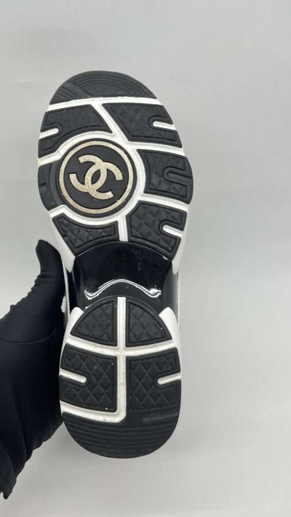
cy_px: 275
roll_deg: +1.4
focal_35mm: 32
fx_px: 439
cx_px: 120
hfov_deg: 36.6
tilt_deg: -39.8
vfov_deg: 61.0
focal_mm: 5.7
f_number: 1.5
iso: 32
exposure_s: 1/100
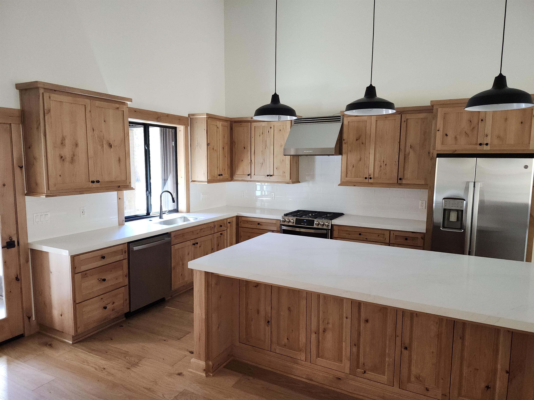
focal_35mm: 23
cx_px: 267
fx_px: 355
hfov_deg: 73.9
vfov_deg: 58.9
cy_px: 200
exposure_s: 1/120
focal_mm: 5.54
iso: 500
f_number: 1.8
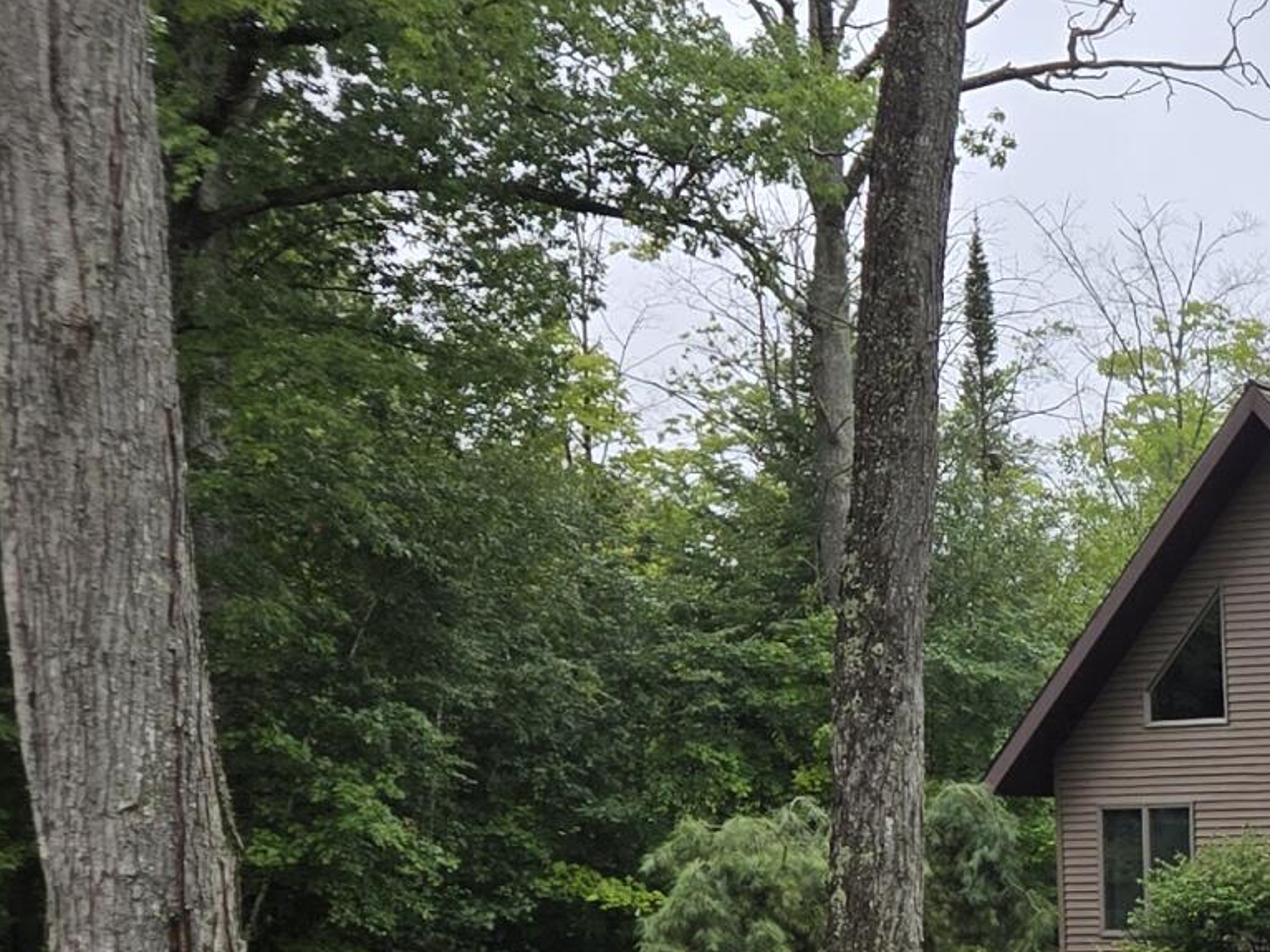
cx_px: 2057
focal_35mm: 90
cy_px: 1079
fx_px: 3301
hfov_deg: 18.5
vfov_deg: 15.9
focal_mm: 5.4
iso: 25
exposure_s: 1/563
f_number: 1.8
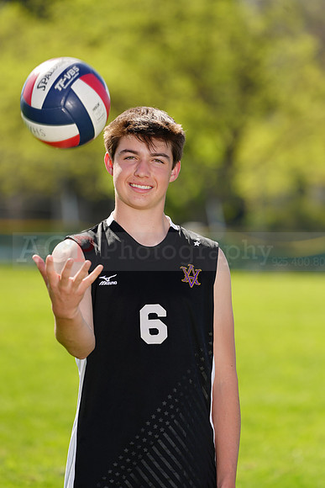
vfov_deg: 6.7
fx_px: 4141
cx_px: 162
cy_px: 244
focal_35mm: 306
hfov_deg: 4.5
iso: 64
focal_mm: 306
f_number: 6.3
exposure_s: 1/200
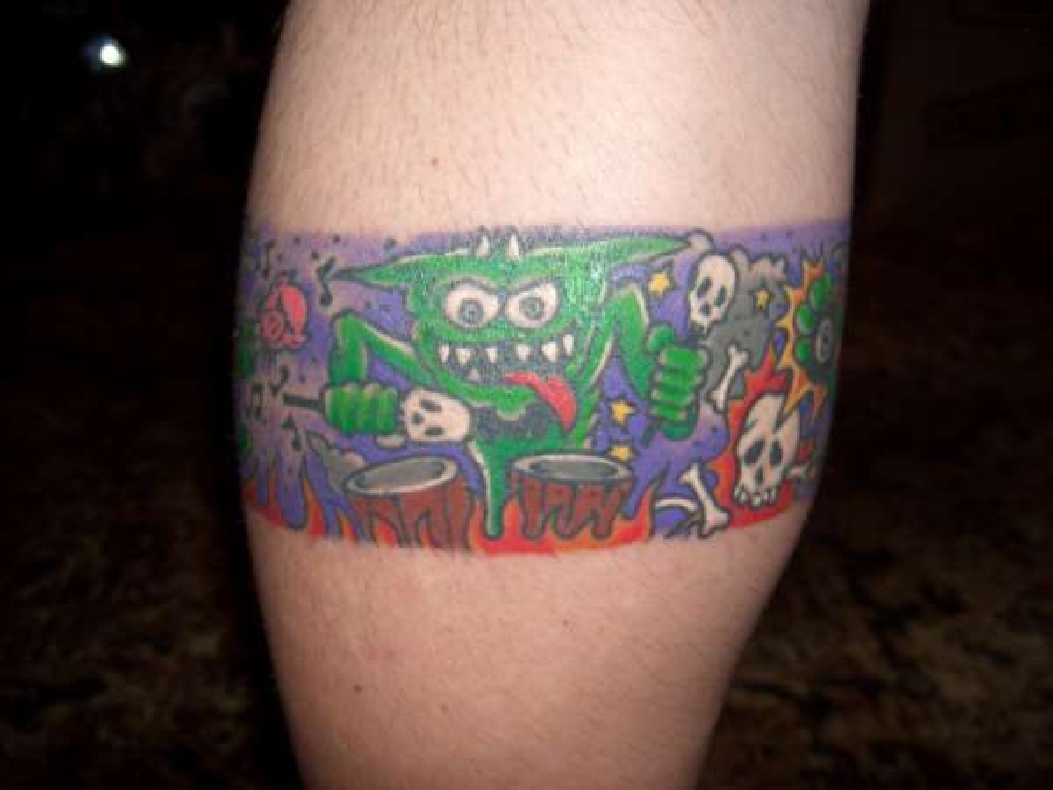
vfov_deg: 36.8
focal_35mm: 39
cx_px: 526
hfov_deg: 47.9
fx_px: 1186
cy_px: 395
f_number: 2.8
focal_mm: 8
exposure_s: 1/60
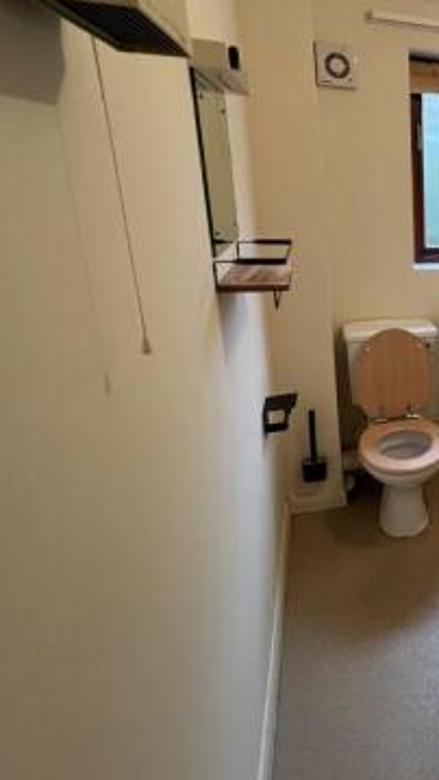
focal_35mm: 23
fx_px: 476
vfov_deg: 77.9
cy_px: 318
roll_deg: -2.4
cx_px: 551
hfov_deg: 35.9
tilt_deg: -15.1
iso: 200
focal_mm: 1.57
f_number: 1.8
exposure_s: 1/50
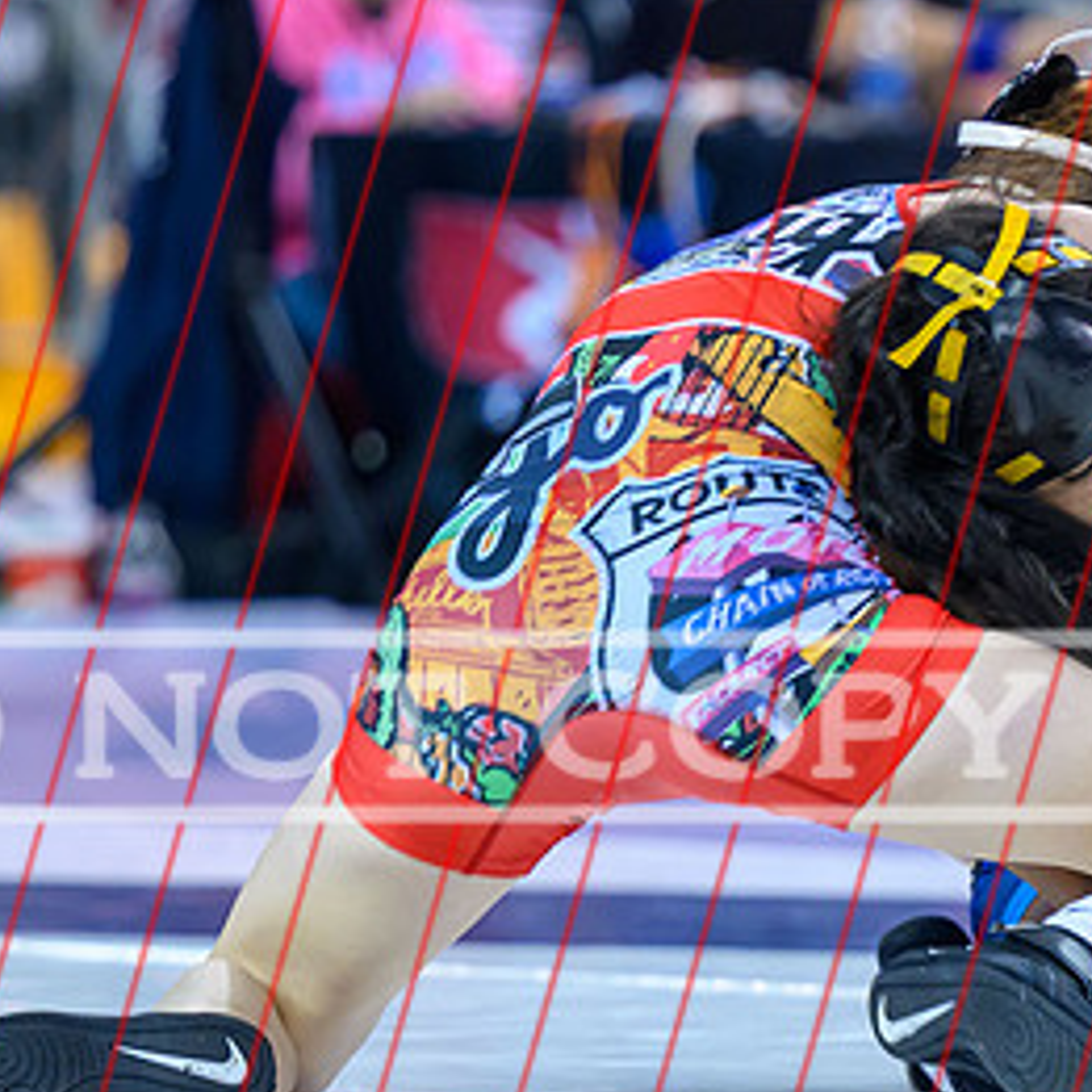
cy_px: 755
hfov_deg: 4.4
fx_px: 14312
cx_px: 1081
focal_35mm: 401
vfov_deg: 4.4
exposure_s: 1/640
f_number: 2.8
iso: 2000
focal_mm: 135
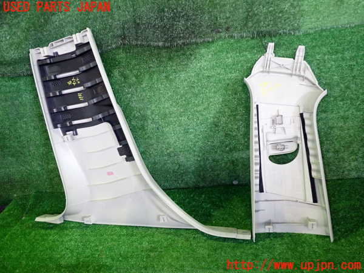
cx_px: 182
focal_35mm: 30
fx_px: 315
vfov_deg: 46.8
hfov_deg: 60.0
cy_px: 136
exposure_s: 1/30
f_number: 2.3
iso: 500
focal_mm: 5.4
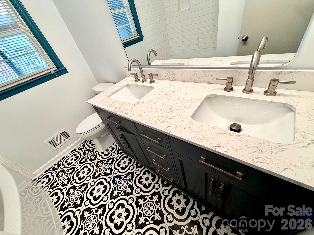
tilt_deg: -36.7
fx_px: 127
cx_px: 157
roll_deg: +18.7
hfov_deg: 102.1
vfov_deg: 85.7
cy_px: 118
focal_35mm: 14
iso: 200
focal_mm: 2.22
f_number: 2.2
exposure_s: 1/120
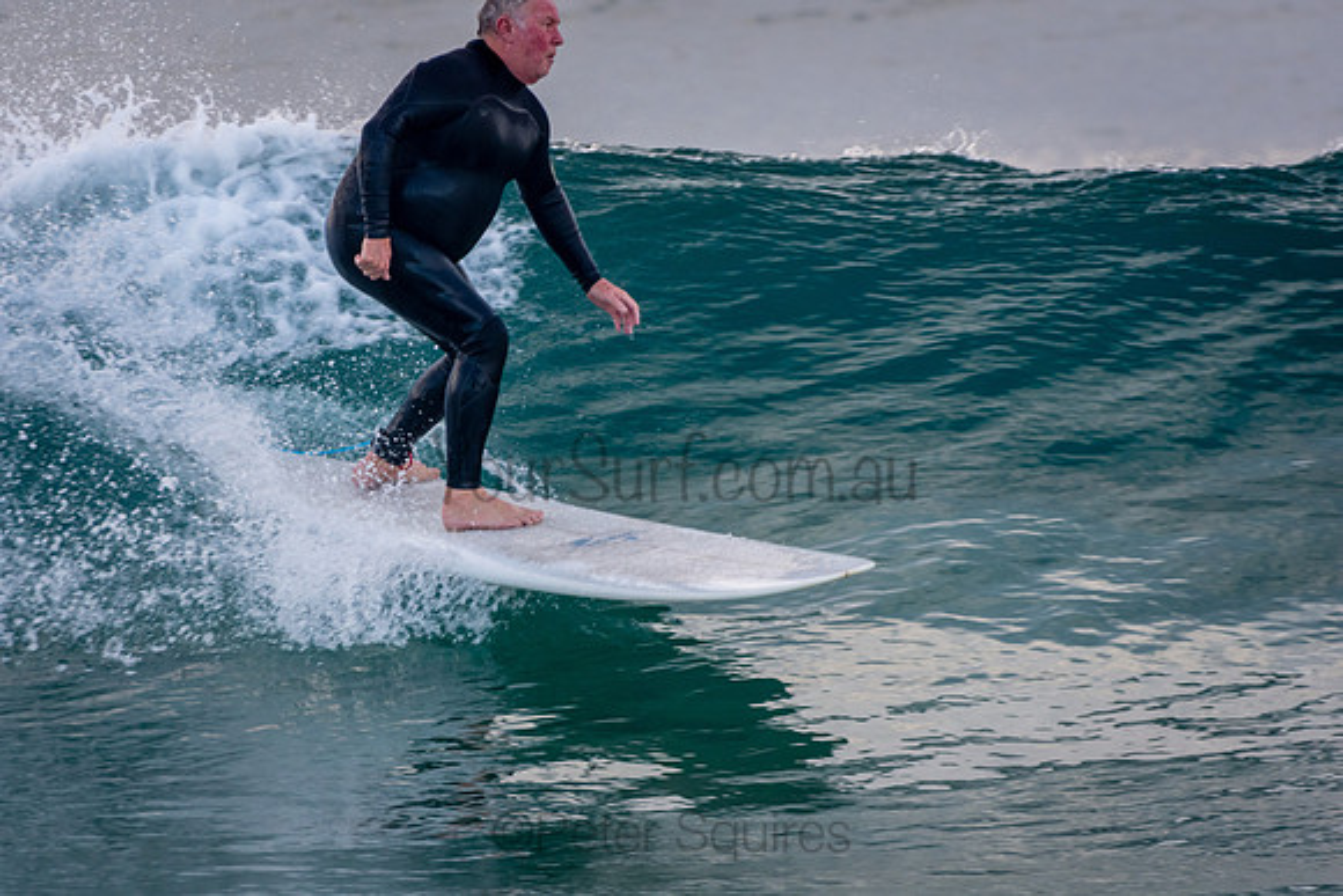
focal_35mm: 750
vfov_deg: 1.8
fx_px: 27984
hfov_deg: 2.7
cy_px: 448
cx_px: 672
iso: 500
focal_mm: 500
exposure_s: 1/400
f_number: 5.6
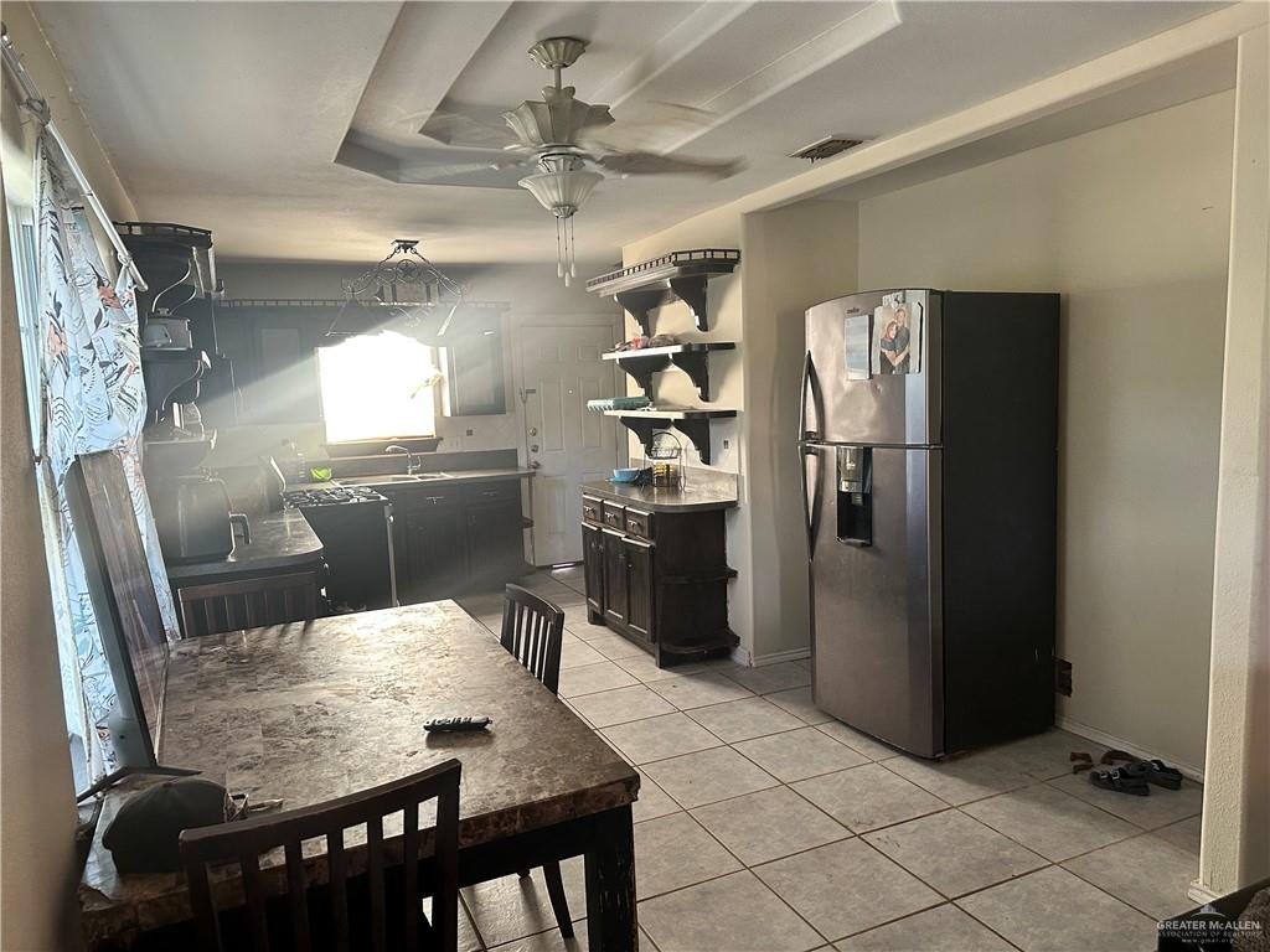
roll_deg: +1.6
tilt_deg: -5.4
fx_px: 881
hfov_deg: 71.6
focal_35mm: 24
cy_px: 476
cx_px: 635
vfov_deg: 56.8
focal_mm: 6.86
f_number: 1.78
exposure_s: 1/60
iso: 250
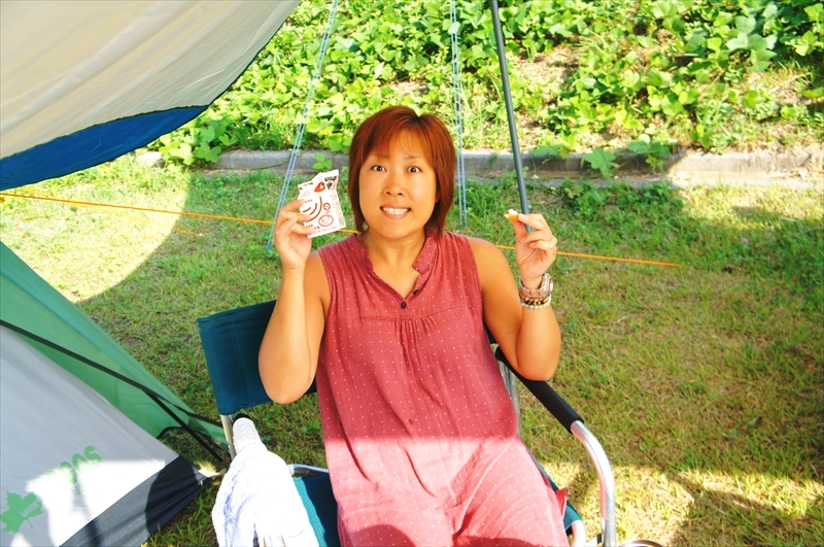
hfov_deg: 51.3
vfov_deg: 35.4
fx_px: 857
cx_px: 412
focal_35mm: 38
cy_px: 274
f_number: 4.5
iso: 200
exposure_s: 1/400
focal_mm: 25
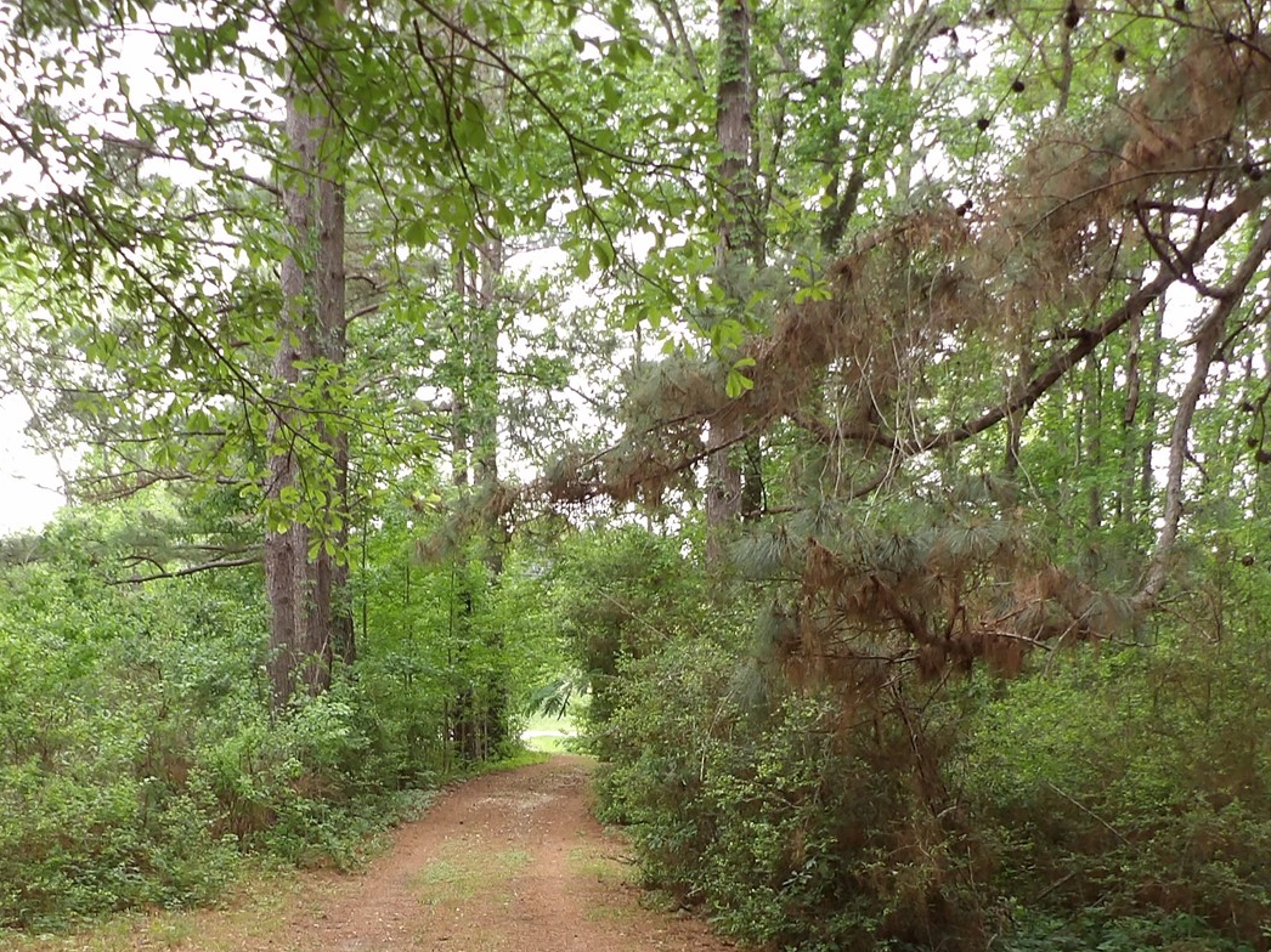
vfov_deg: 29.4
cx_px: 474
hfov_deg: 40.2
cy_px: 882
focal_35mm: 47
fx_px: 1725
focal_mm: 4.3
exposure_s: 1/80
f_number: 3.2
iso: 100
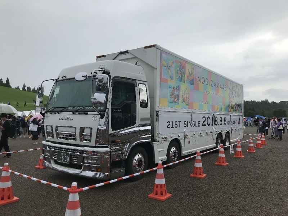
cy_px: 108
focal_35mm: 28
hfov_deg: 63.4
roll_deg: +1.4
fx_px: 233
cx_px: 144
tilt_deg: +2.0
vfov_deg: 49.7
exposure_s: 1/709
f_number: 1.8
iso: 20
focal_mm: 3.99
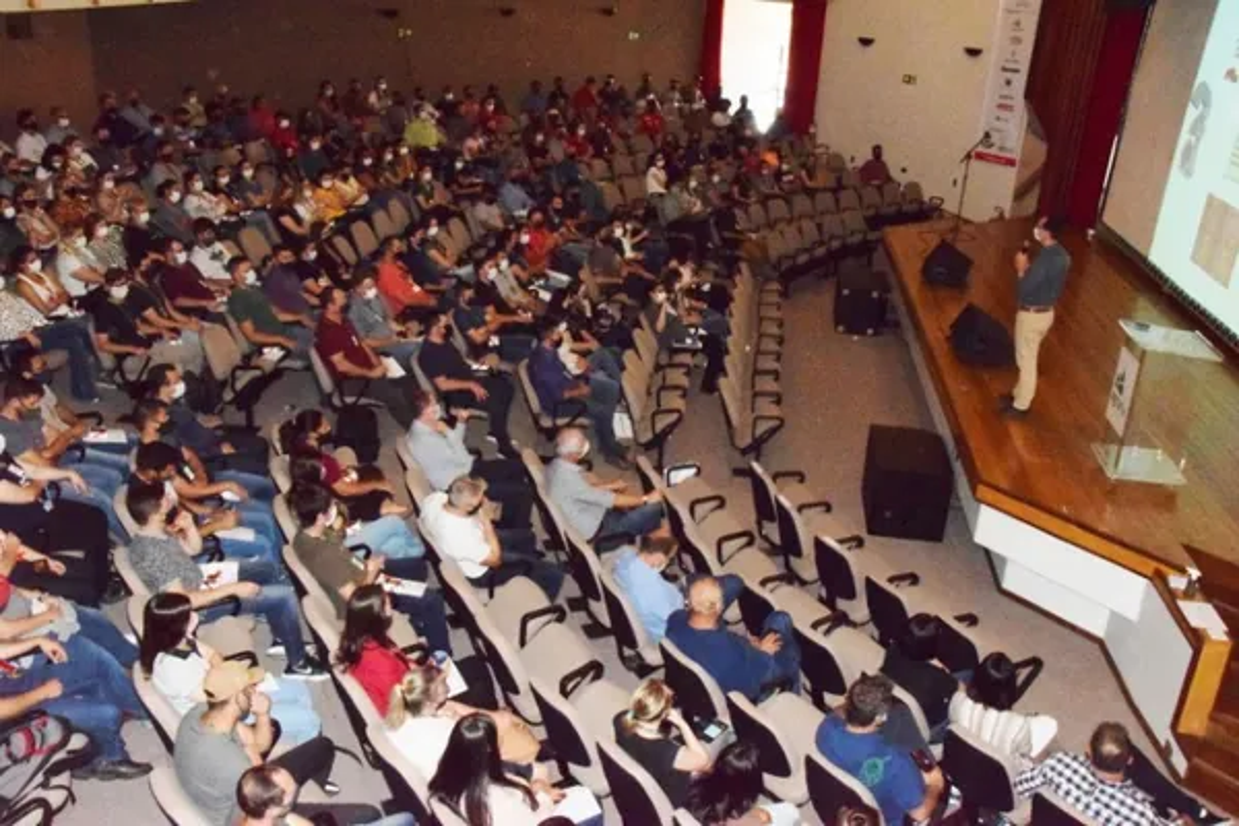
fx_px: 1136
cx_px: 620
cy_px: 413
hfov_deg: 57.2
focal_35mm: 33
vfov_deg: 40.0
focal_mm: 22
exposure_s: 1/20
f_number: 25
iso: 12800
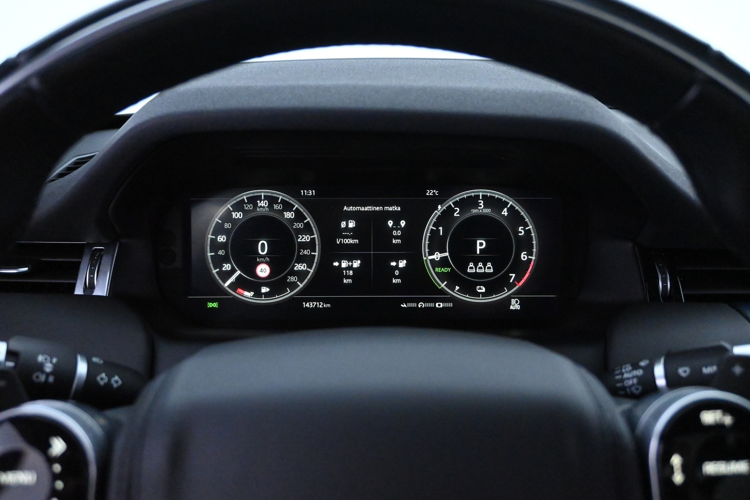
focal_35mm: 31
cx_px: 375
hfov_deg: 60.7
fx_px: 641
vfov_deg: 42.6
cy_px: 250
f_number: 3.8
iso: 10000
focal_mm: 20.5
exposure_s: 1/100
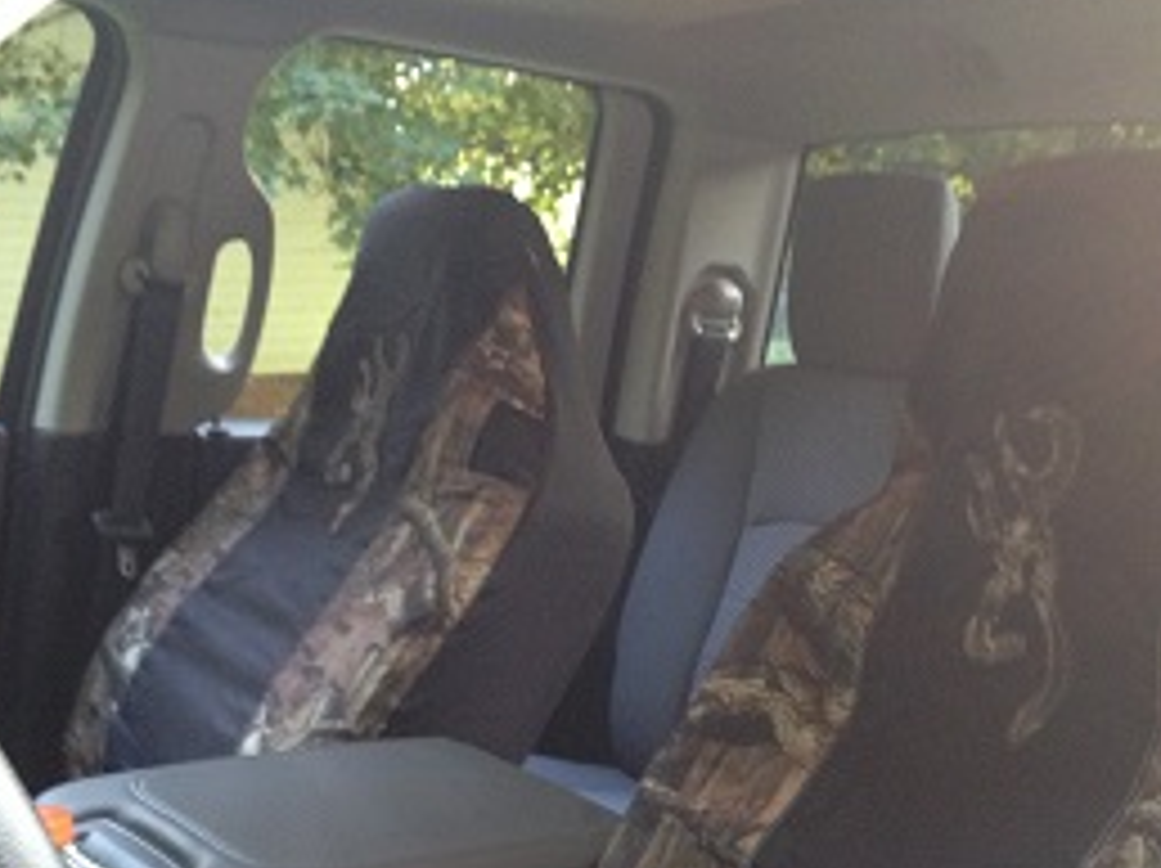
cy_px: 690
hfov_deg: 31.7
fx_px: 2044
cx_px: 662
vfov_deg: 23.6
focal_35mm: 61
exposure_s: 1/20
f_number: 2.4
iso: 160
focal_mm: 4.28
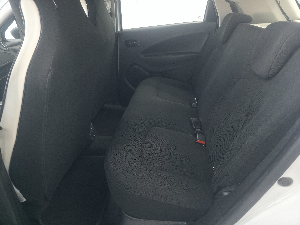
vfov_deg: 58.9
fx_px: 199
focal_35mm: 23
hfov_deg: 73.9
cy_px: 112
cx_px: 150
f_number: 1.7
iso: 400
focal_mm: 6.3
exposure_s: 1/50
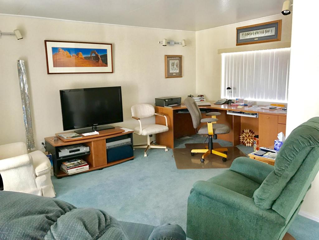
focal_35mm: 28
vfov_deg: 49.7
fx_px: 258
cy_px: 120
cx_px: 160
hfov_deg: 63.4
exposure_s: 1/15
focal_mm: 3.99
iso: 40
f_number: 1.8
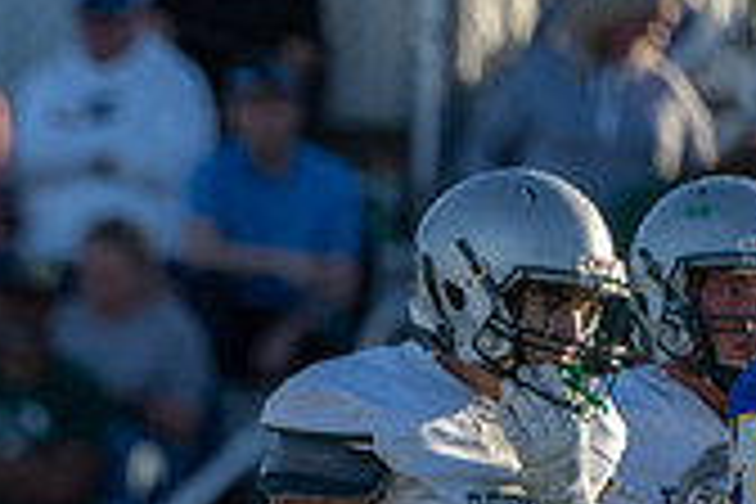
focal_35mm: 1379
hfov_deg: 1.5
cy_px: 776
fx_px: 28957
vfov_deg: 1.0
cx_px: -279
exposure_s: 1/1250
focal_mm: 400
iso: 500
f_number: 5.6
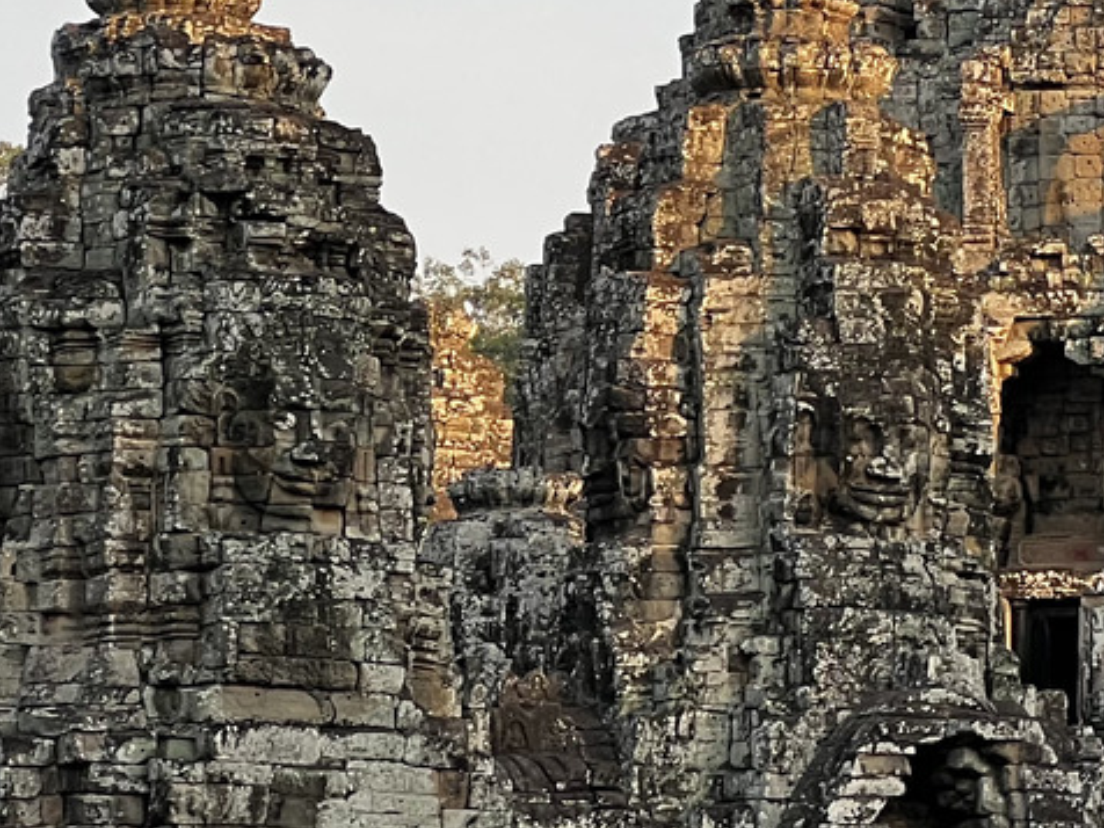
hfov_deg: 7.6
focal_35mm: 259
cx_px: 1463
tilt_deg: +10.7
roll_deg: +0.2
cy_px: 49
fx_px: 8260
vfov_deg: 5.7
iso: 32
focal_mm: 9
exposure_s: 1/193
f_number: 2.8
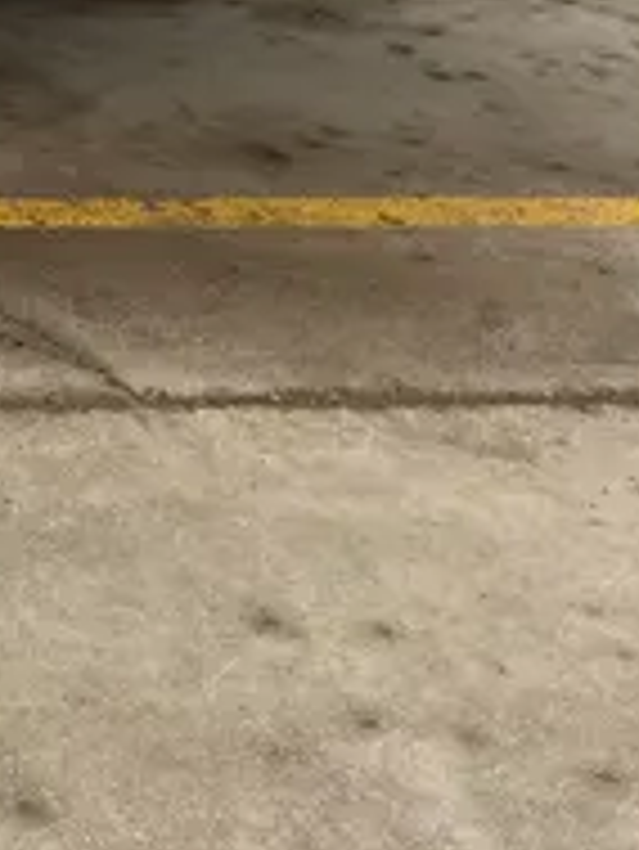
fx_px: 2483
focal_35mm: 101
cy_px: -645
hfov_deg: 13.5
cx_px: -432
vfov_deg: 16.5
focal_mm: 5.1
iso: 50
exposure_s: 1/705
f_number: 1.6
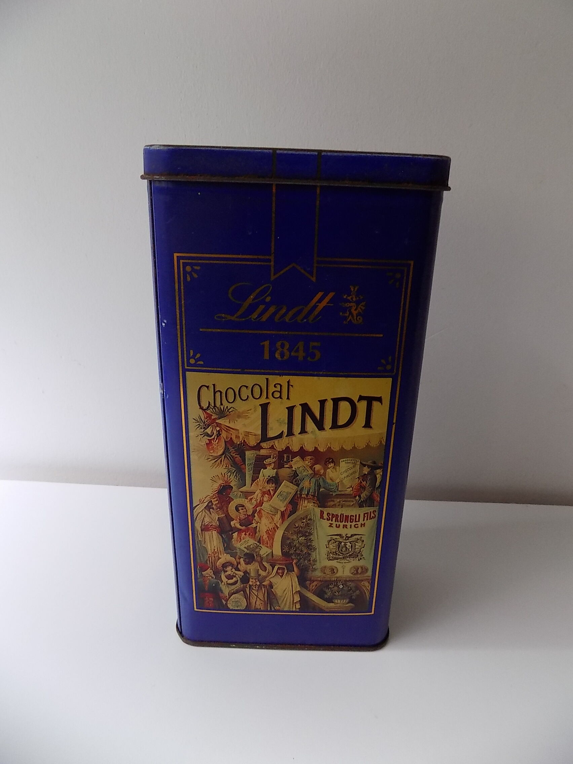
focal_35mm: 23
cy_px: 382
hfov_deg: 58.9
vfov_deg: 73.9
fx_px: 508
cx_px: 286
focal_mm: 4
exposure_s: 1/30
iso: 200
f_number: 3.1
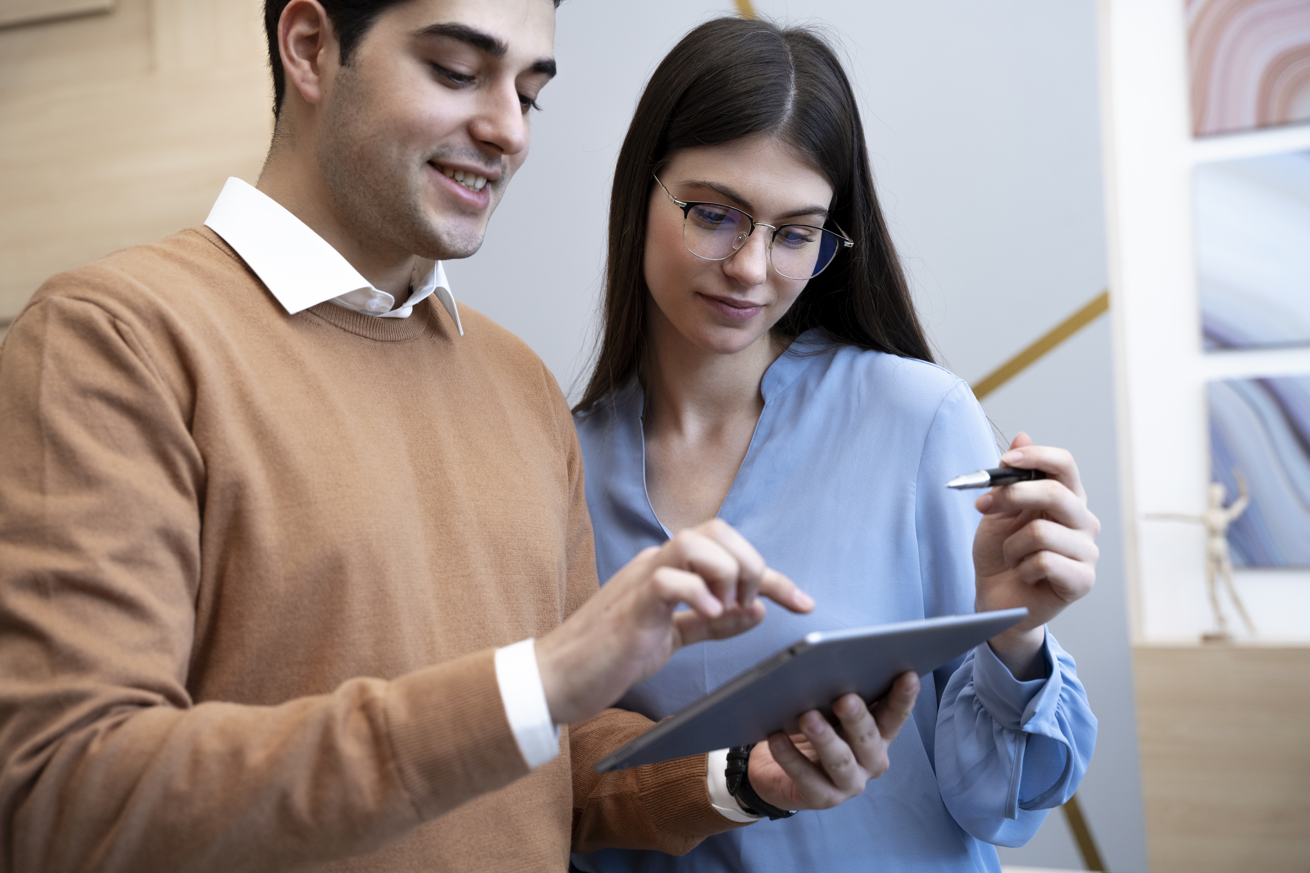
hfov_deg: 41.4
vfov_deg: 28.3
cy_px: 436
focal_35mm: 48
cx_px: 655
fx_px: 1732
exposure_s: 1/125
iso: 1250
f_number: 4
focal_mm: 47.6
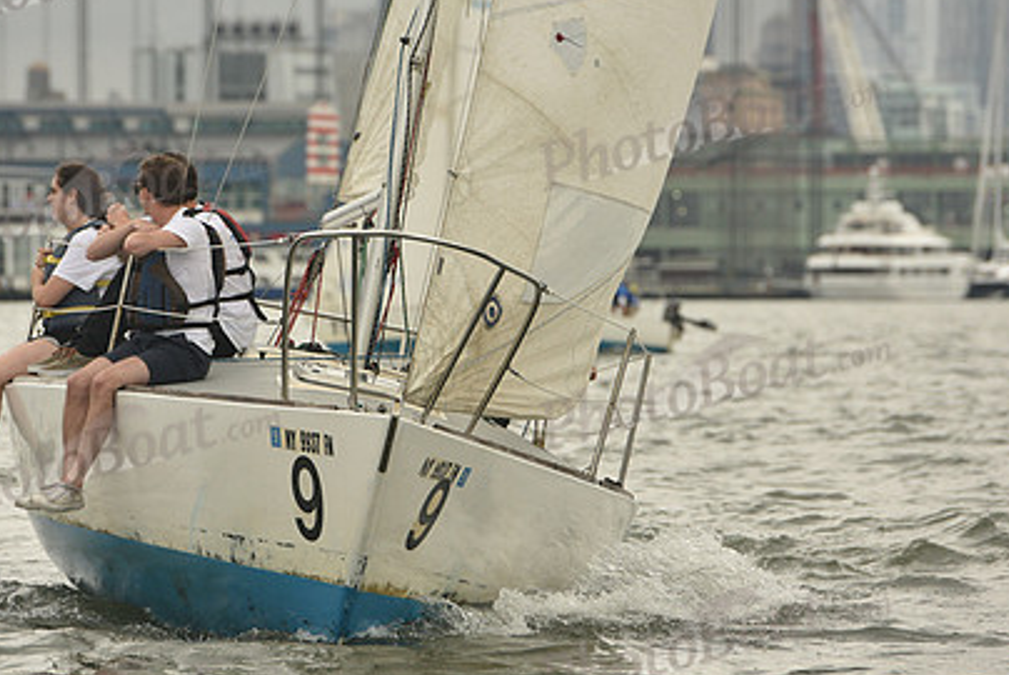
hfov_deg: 7.2
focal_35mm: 287
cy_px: 291
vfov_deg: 4.8
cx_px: 412
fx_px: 8049
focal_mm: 200
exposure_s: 1/1600
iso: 320
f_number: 5.6
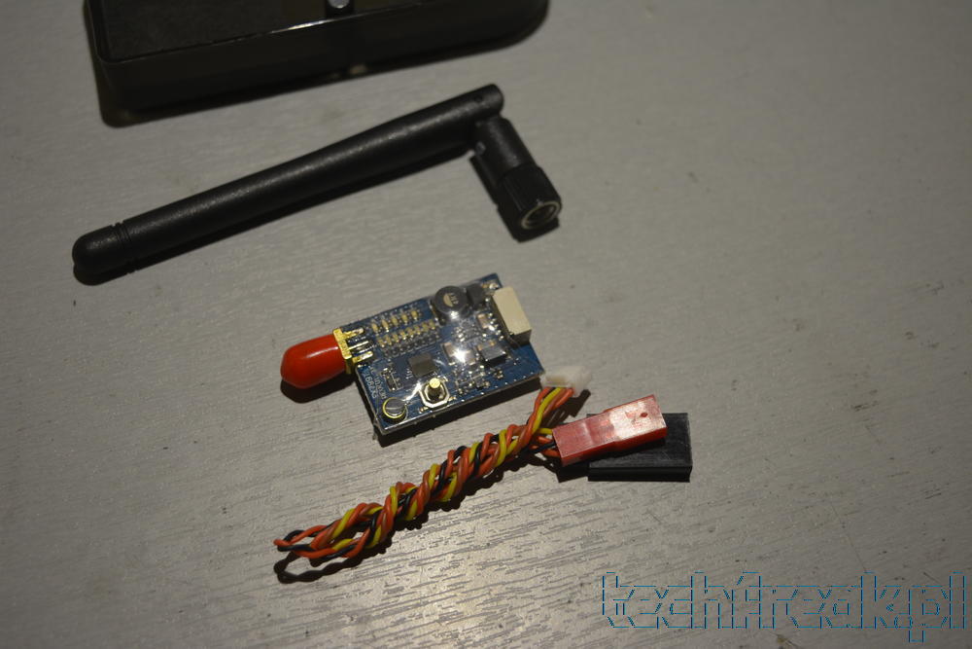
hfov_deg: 38.9
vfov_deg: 26.5
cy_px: 324
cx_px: 486
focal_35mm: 51
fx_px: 1377
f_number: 5
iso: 400
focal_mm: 34
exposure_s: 1/100
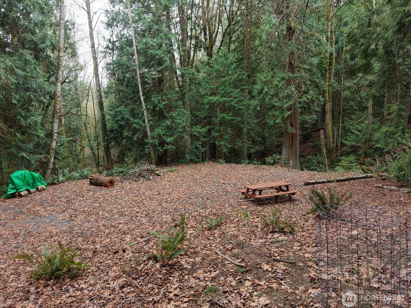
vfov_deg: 53.0
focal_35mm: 26
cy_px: 144
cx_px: 191
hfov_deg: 67.2
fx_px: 309
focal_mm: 8.67
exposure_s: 1/180
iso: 400
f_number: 1.8
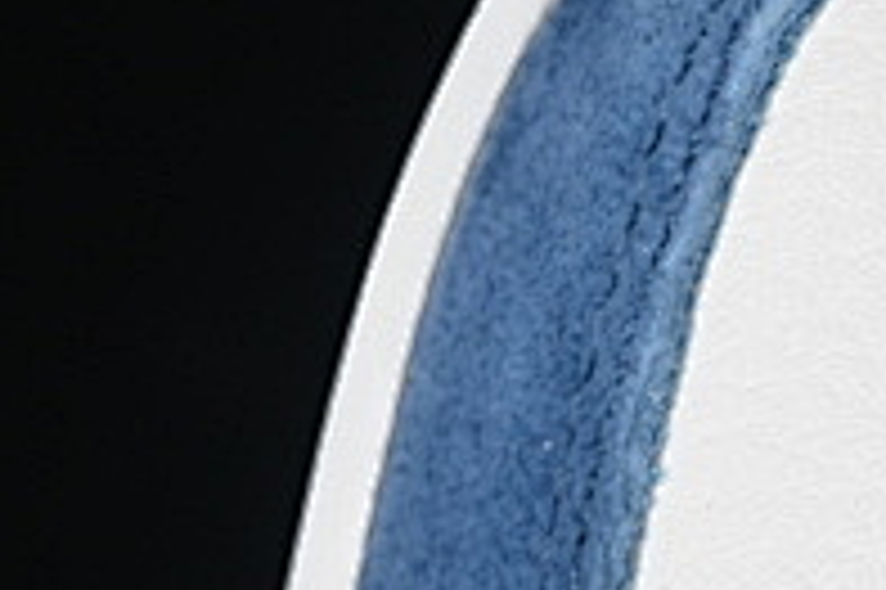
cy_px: 995
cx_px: 1412
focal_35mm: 412
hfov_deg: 5.0
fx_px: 10131
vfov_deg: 3.3
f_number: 7.1
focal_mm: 50
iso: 160
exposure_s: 1/80
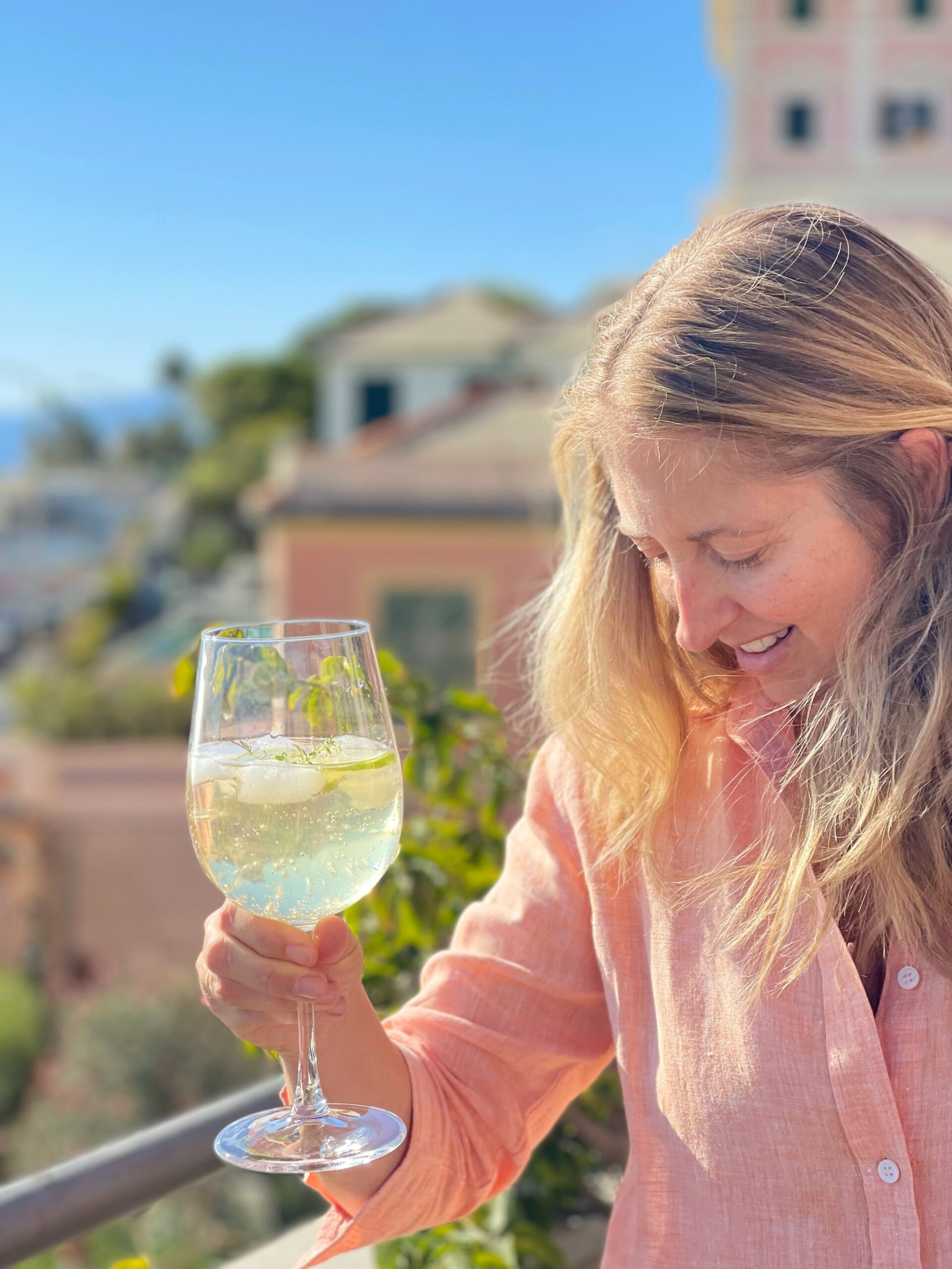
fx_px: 2347
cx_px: 476
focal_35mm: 64
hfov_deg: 22.9
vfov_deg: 30.3
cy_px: 634
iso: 32
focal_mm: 7.5
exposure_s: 1/585
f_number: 2.2
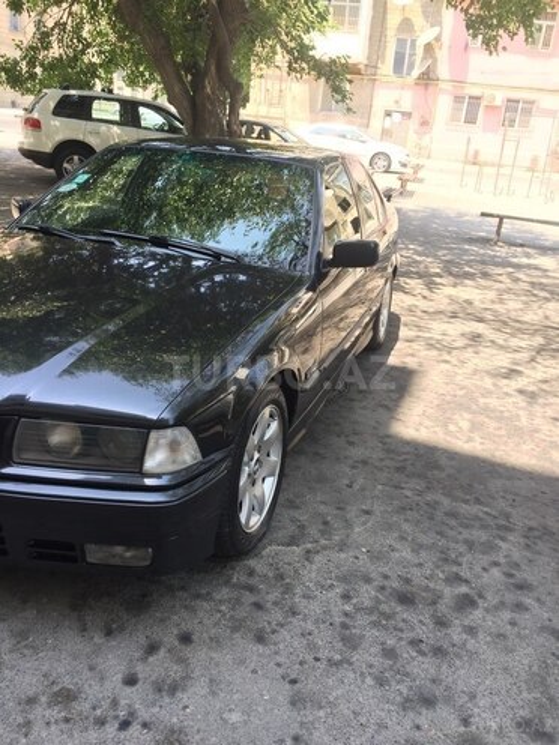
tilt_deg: -21.7
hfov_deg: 48.2
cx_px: 280
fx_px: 624
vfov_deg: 61.7
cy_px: 372
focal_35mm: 29
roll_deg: -5.4
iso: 32
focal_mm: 4.15
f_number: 2.2
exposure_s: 1/191
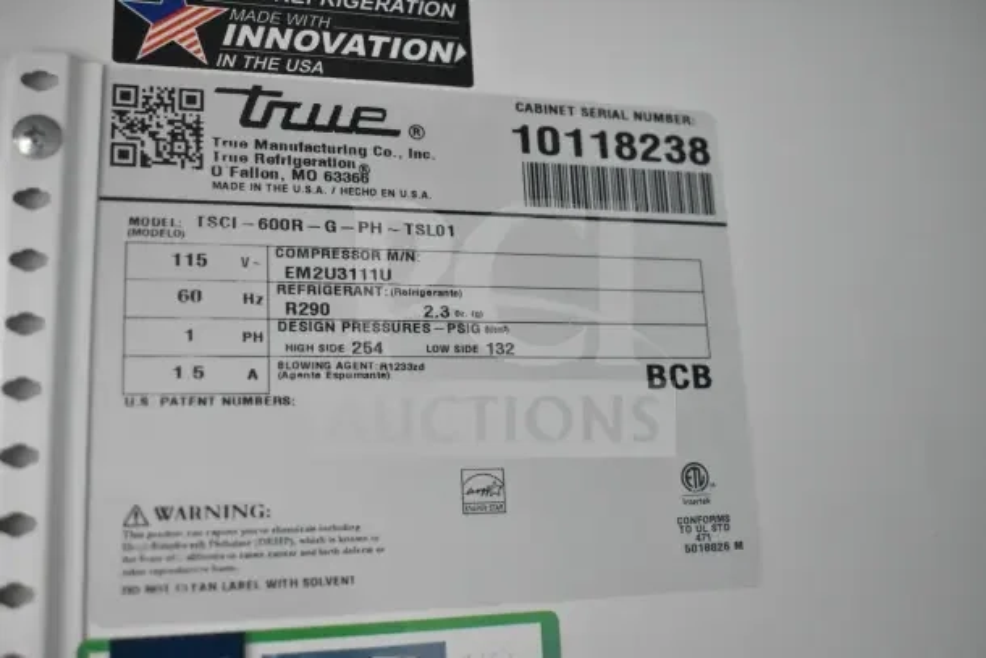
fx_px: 1068
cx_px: 493
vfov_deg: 34.2
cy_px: 329
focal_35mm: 39
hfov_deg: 49.5
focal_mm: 26
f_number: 4
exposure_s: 1/80
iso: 6400
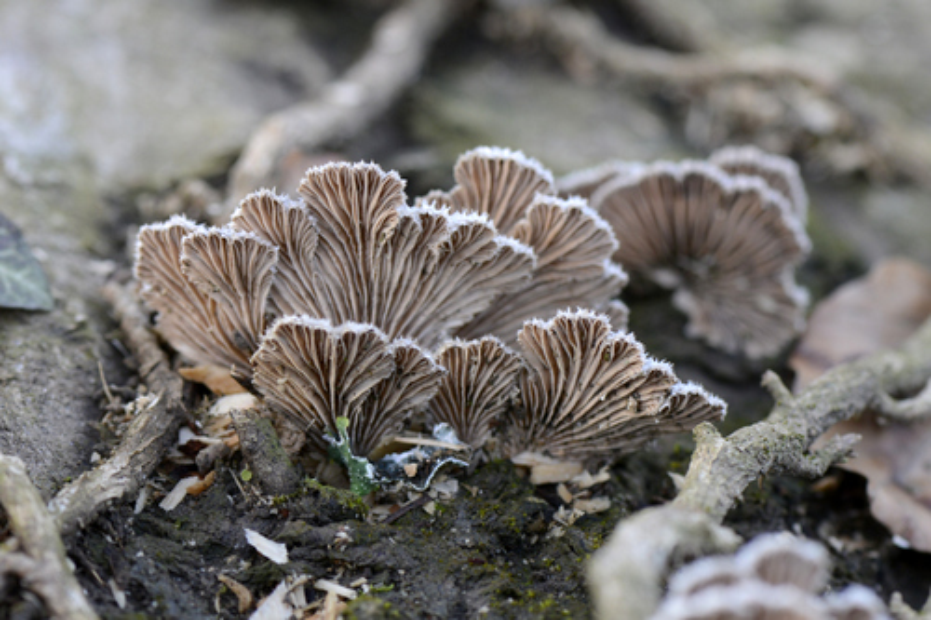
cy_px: 310
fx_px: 2714
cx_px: 466
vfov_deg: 13.0
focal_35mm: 105
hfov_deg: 19.5
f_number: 6.3
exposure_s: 1/160
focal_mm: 105
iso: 500
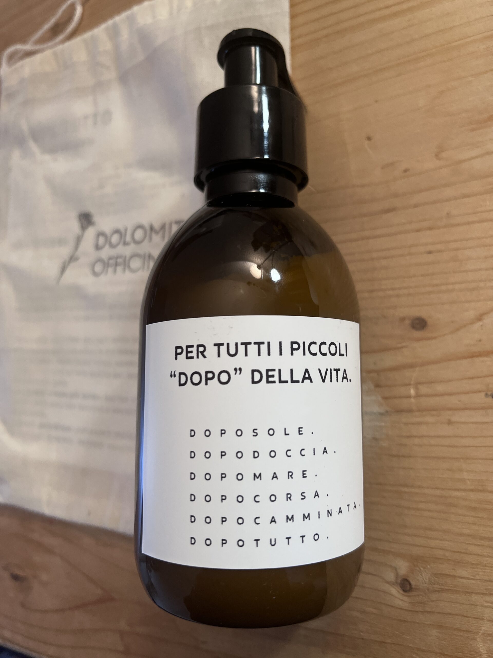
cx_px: 246
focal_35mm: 26
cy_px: 329
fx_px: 494
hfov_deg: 53.1
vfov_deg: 67.3
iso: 100
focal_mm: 5.1
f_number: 1.6
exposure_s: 1/100
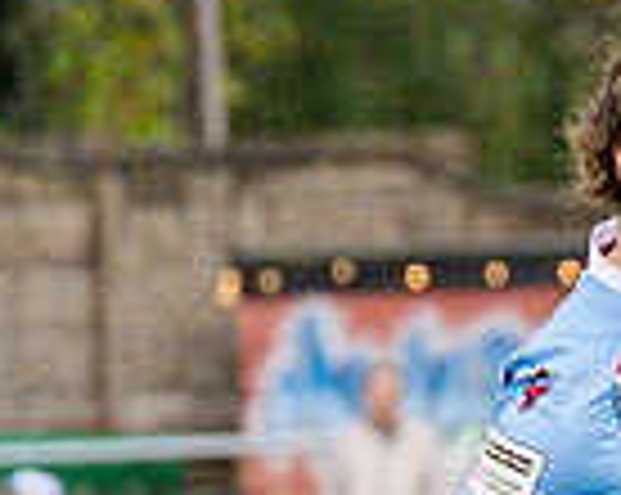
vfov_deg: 1.1
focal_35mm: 1458
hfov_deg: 1.3
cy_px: 723
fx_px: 26759
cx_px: 537
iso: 800
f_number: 3.5
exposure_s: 1/5000
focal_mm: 96
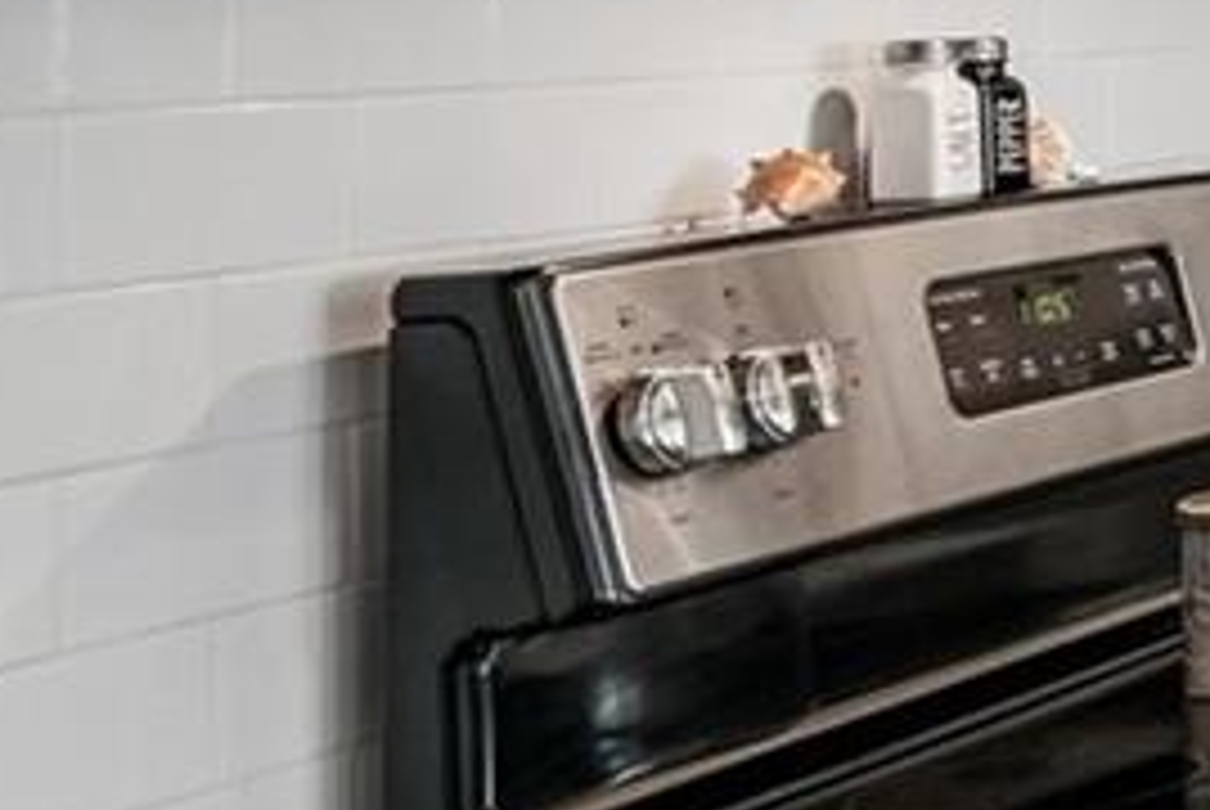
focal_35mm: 95
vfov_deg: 14.2
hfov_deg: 13.0
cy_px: 27
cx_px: 3243
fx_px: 3196
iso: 400
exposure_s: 1/13
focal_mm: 16
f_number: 8
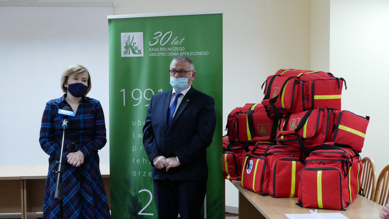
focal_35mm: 59
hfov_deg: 35.4
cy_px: 122
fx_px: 609
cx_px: 194
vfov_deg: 20.4
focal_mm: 27
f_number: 7.1
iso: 3200
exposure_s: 1/20
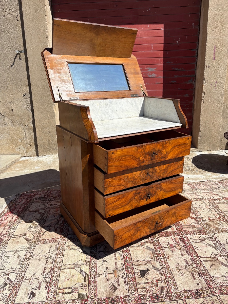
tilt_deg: -14.4
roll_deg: +0.5
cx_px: 114
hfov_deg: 53.1
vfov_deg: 67.3
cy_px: 152
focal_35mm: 26
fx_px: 228
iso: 50
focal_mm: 5.96
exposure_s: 1/4608
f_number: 1.6
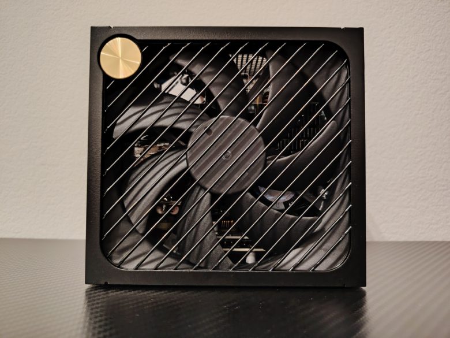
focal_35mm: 24
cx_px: 225
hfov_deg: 71.6
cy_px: 169
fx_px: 312
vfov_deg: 56.8
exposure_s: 1/20
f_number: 1.75
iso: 1241
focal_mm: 5.25
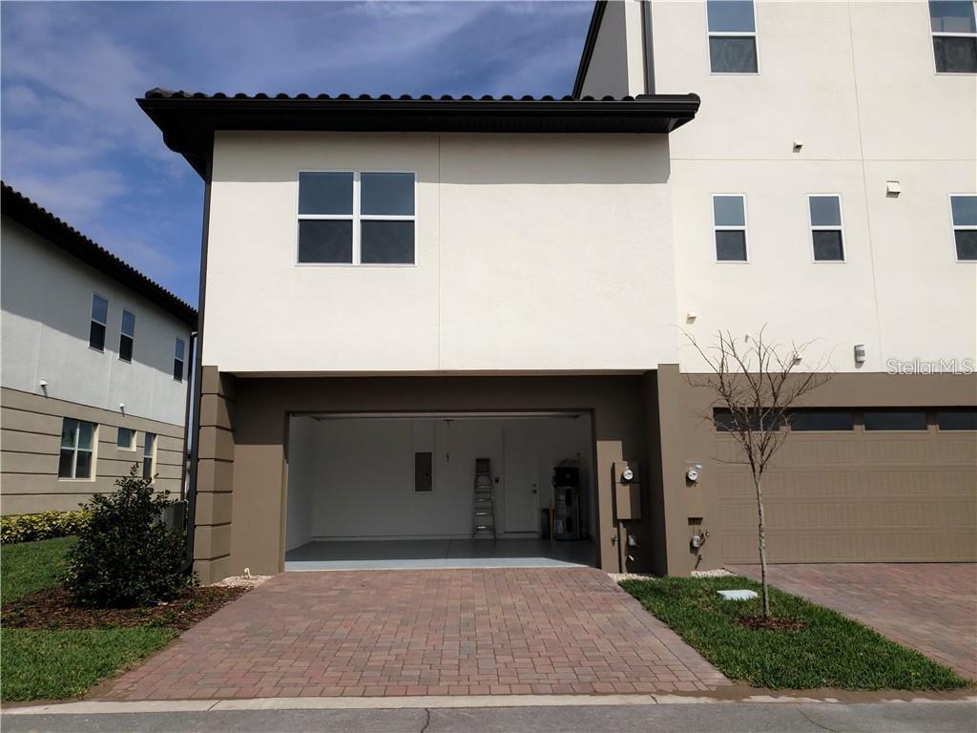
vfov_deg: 53.1
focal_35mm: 26
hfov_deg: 67.3
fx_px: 734
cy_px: 366
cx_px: 488
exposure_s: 1/10816
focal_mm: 4.3
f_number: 1.5
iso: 50
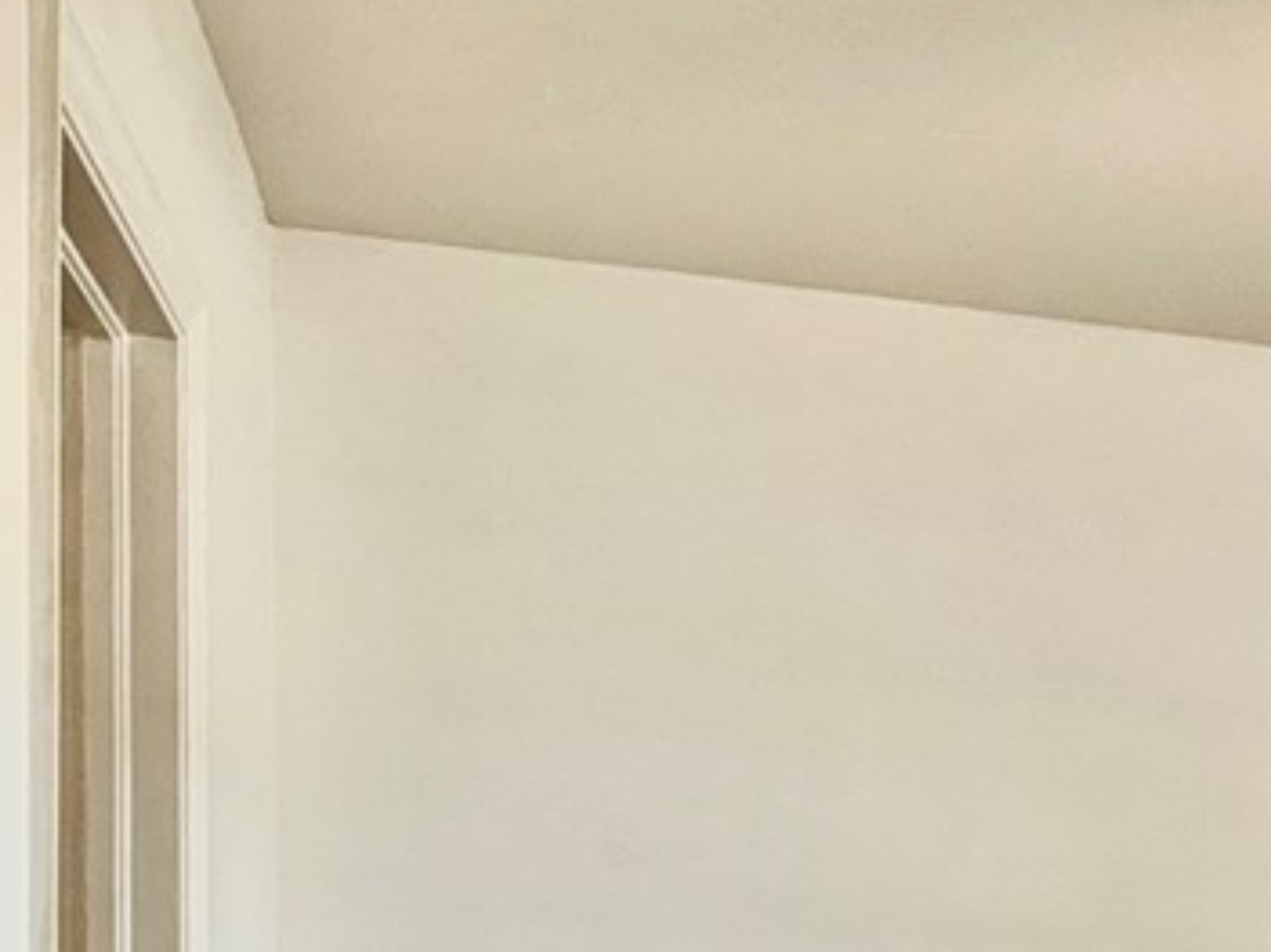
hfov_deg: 23.3
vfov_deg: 19.8
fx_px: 2569
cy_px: 1126
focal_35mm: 70
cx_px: 1818
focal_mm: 6.76
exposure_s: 1/120
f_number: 1.78
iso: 100
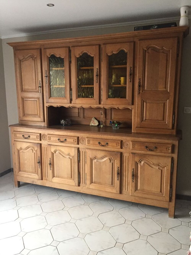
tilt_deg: -10.5
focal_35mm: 29
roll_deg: +0.9
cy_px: 128
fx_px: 213
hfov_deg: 48.2
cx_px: 96
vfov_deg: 61.7
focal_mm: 4.15
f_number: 2.2
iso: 250
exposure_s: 1/33
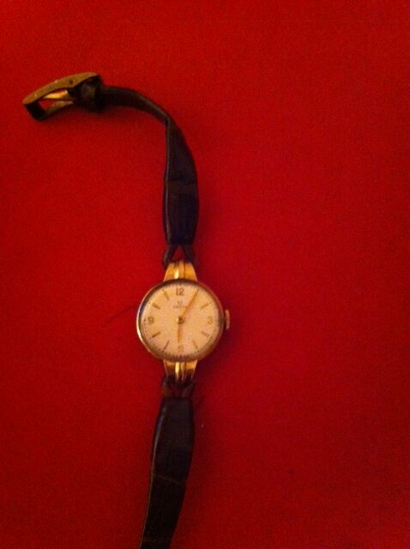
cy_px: 274
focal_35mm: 35
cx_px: 205
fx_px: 554
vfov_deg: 52.7
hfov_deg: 40.6
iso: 1000
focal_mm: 3.85
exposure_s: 1/17
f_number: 2.8
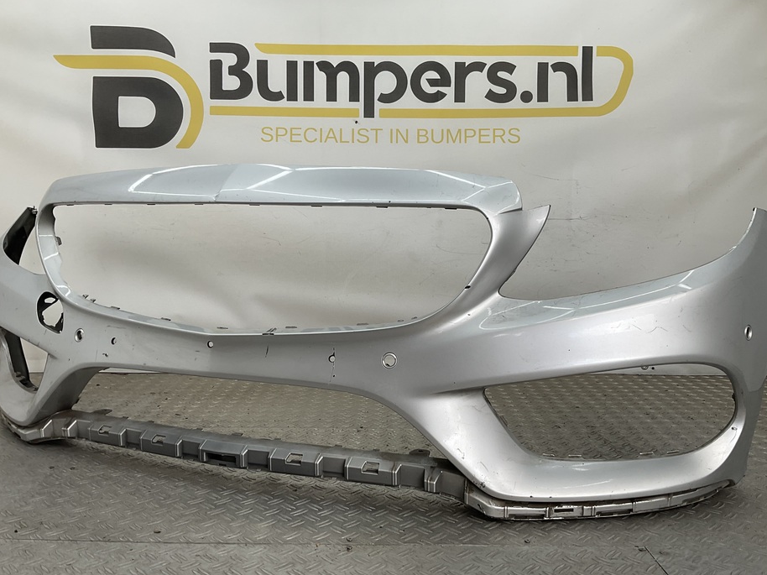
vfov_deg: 44.1
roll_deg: -2.4
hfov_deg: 56.8
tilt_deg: -6.2
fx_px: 709
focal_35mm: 32
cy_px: 303
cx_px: 389
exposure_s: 1/190
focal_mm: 3
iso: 16
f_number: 1.8
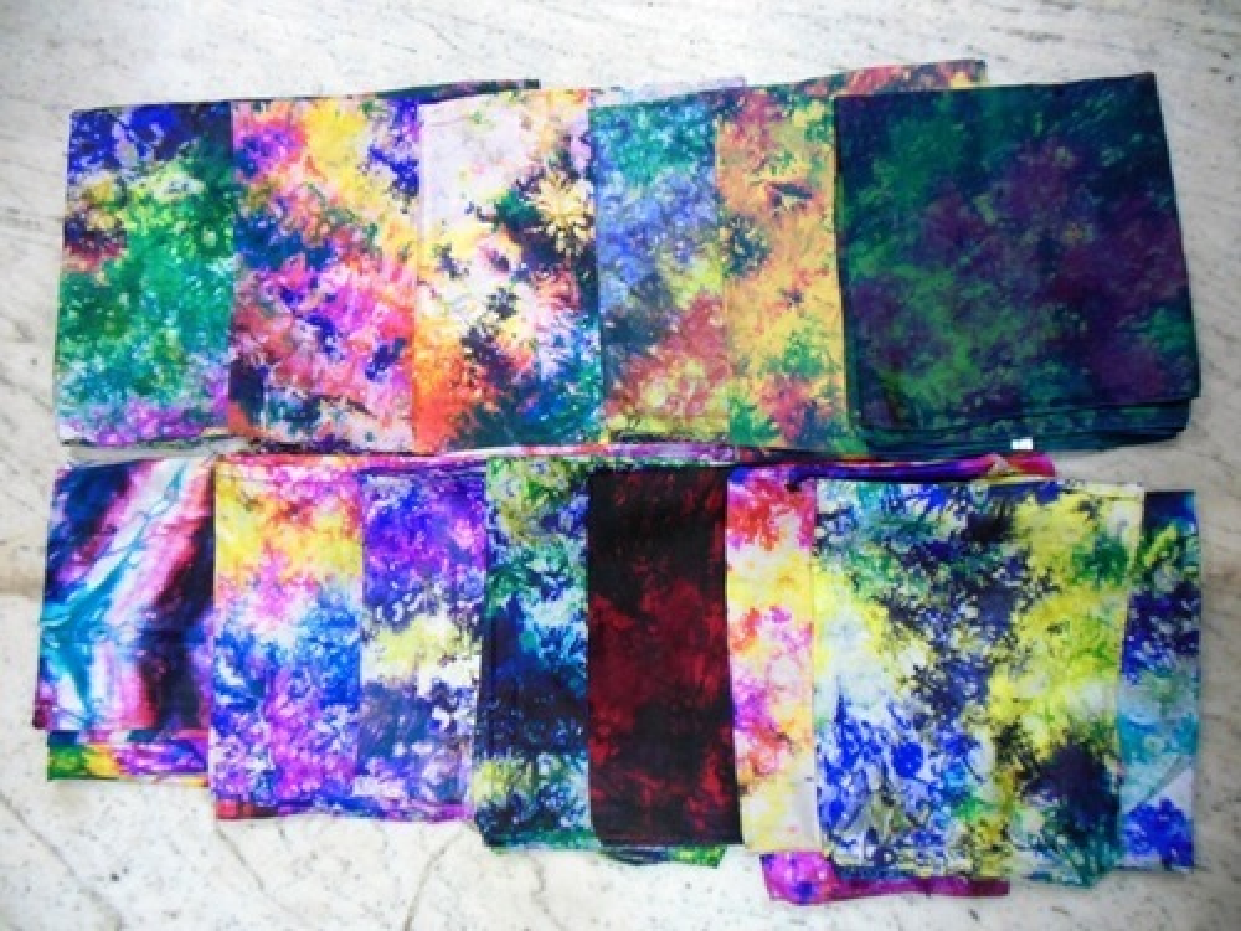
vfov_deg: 54.9
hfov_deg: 69.4
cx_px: 620
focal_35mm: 25
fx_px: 896
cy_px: 466
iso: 640
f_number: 3.2
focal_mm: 4.5
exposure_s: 1/8
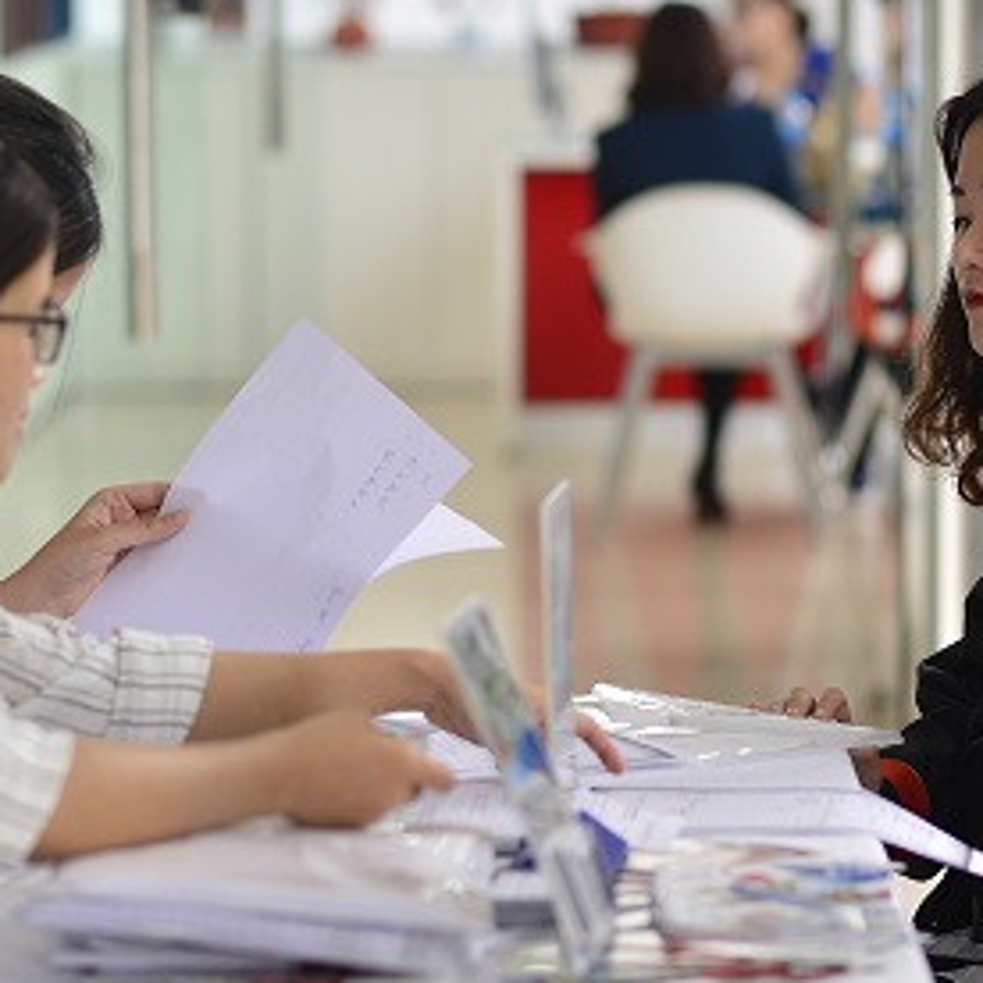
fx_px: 5879
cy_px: 404
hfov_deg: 9.6
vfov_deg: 9.6
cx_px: 641
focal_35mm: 183
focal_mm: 85
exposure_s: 1/320
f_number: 2.5
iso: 400
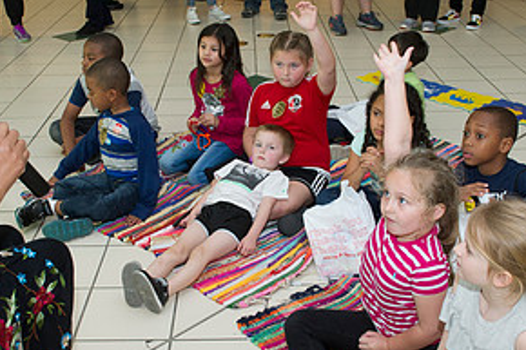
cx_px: 248
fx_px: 701
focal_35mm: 48
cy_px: 190
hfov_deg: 41.1
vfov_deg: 28.0
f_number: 5.6
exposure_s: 1/250
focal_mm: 24
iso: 1250
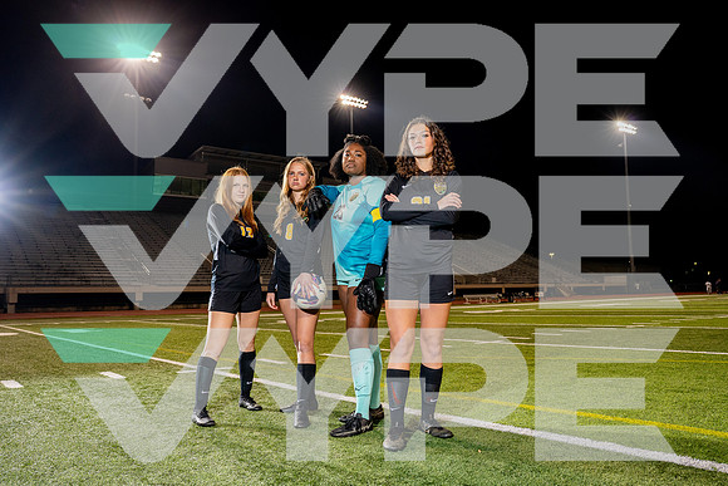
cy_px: 248
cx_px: 356
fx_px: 579
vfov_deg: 45.5
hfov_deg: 64.3
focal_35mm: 29
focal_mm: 28
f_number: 5.6
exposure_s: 1/250
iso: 800
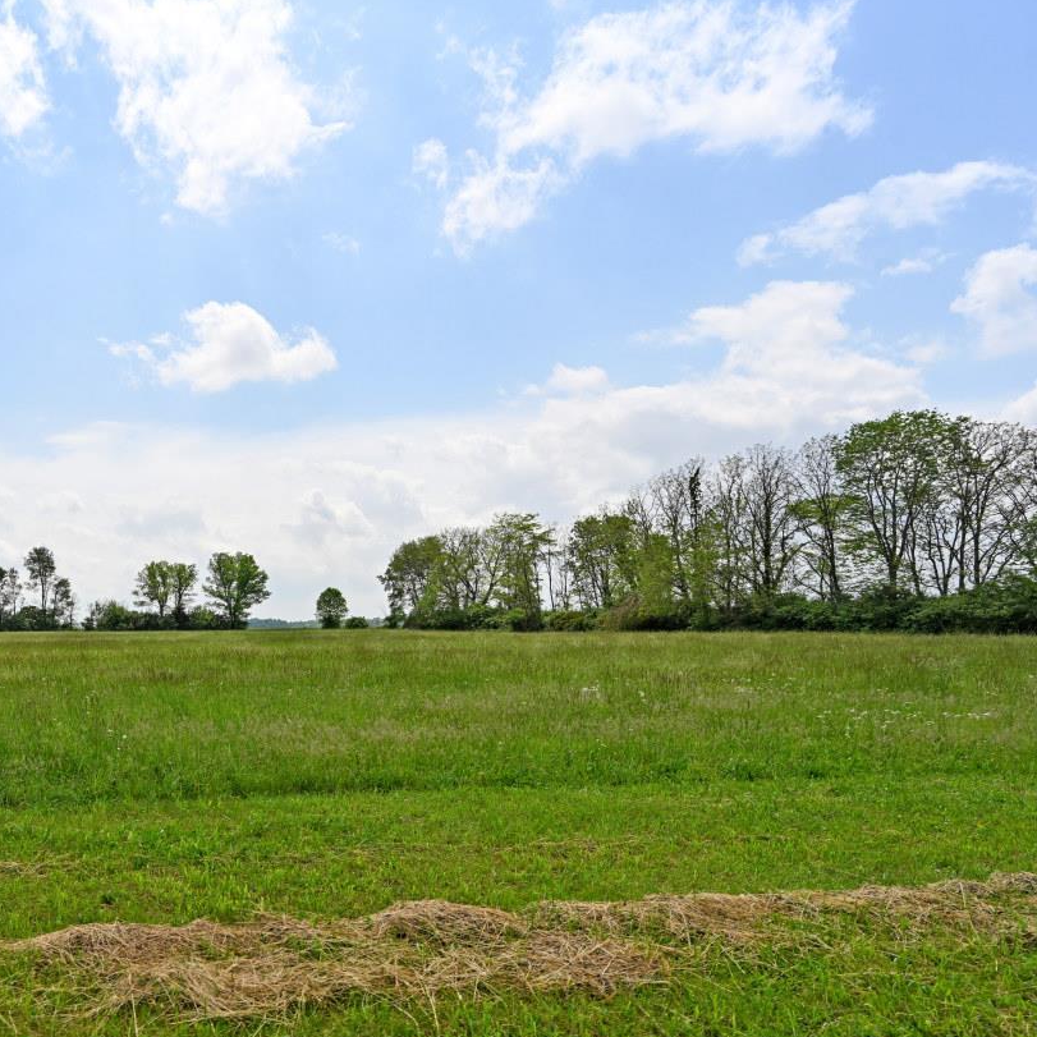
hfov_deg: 60.7
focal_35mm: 22
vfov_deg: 68.8
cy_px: 632
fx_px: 746
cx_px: 136
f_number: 8
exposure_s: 1/500
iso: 100
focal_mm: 14
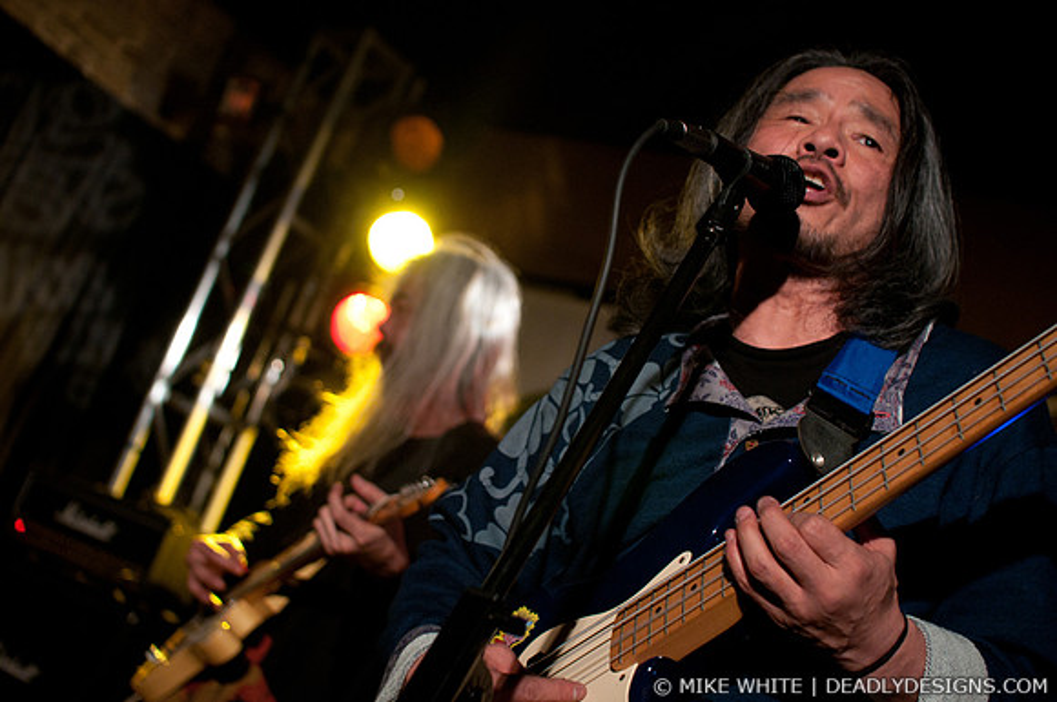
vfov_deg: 29.8
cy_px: 351
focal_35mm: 45
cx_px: 528
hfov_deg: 43.7
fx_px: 1319
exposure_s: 1/100
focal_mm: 30
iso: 1000
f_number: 2.8
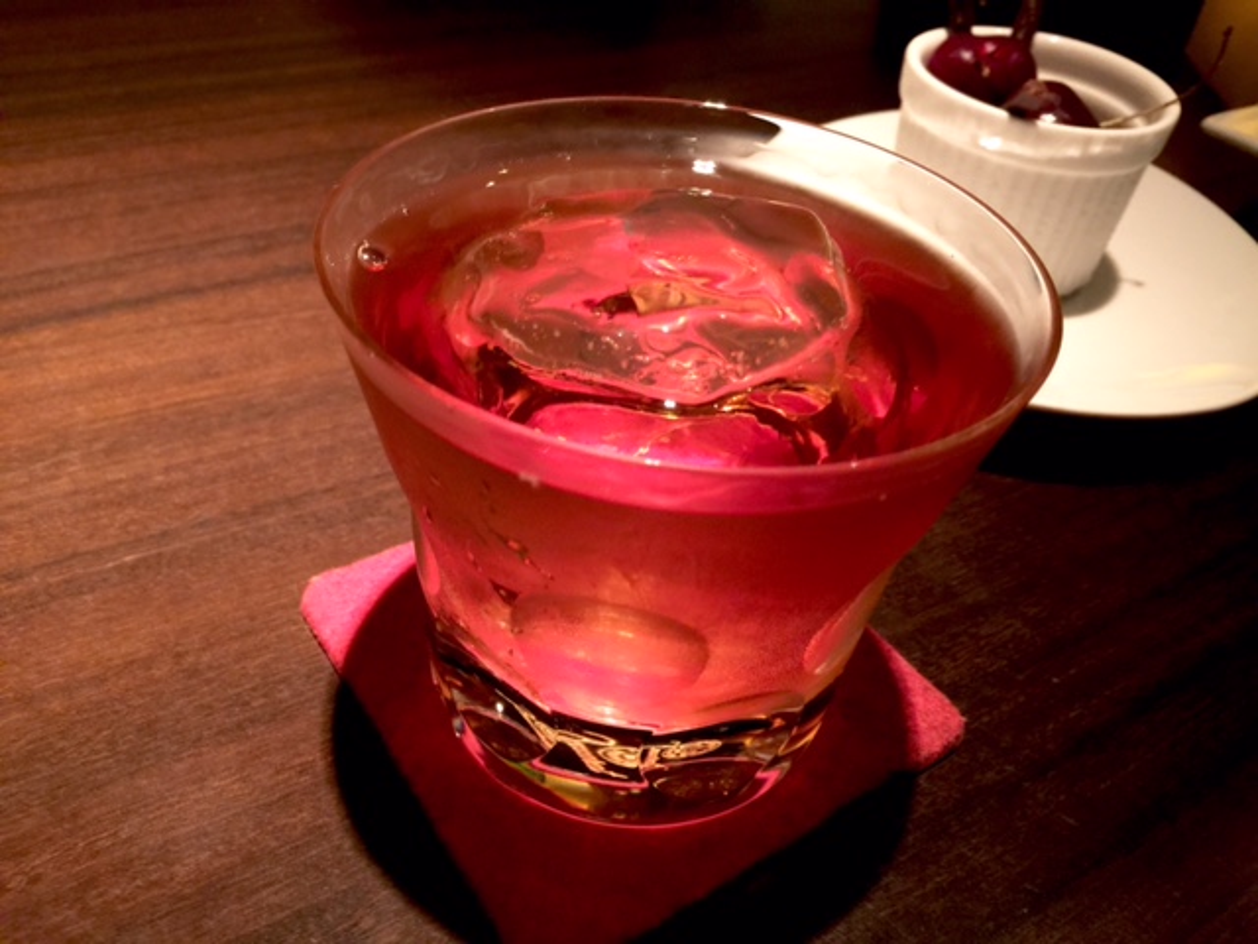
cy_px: 472
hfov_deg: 61.7
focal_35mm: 29
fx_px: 1054
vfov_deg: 48.2
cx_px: 629
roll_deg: -7.3
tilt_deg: -39.2
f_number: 2.2
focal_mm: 4.15
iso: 64
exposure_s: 1/4
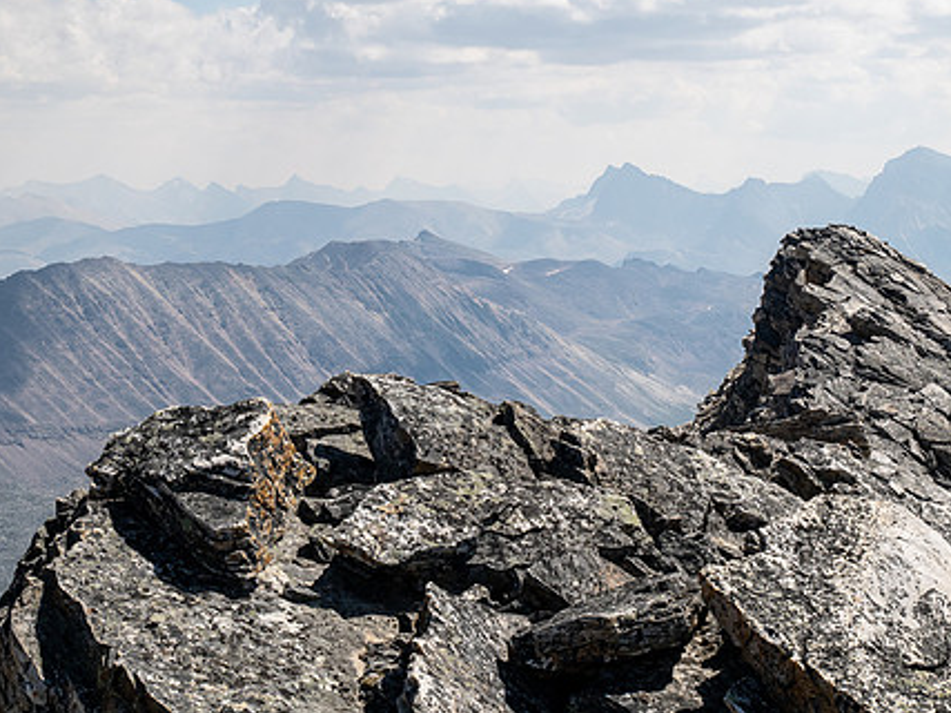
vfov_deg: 17.0
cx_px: 514
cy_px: 309
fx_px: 2389
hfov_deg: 22.5
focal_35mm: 87
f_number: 8
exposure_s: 1/250
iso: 200
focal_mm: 32
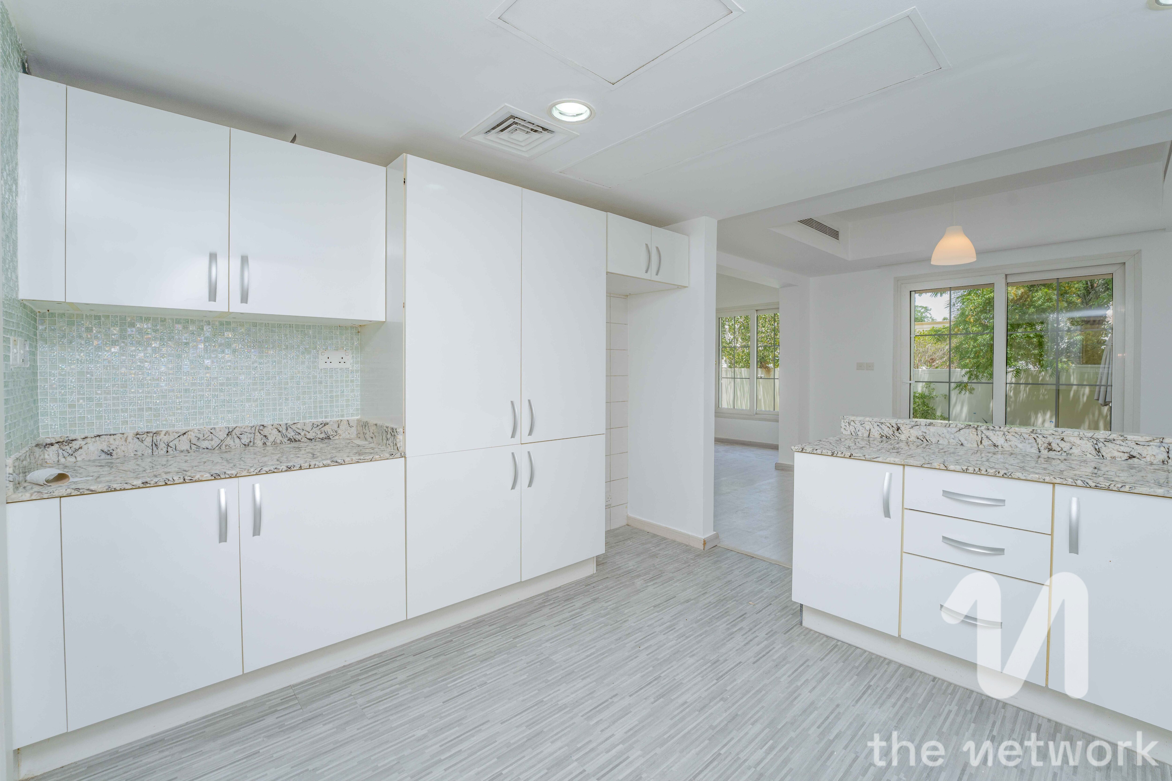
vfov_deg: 81.2
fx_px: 456
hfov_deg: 104.3
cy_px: 390
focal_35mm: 14
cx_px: 586
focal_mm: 14
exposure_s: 1/100
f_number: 8
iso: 125
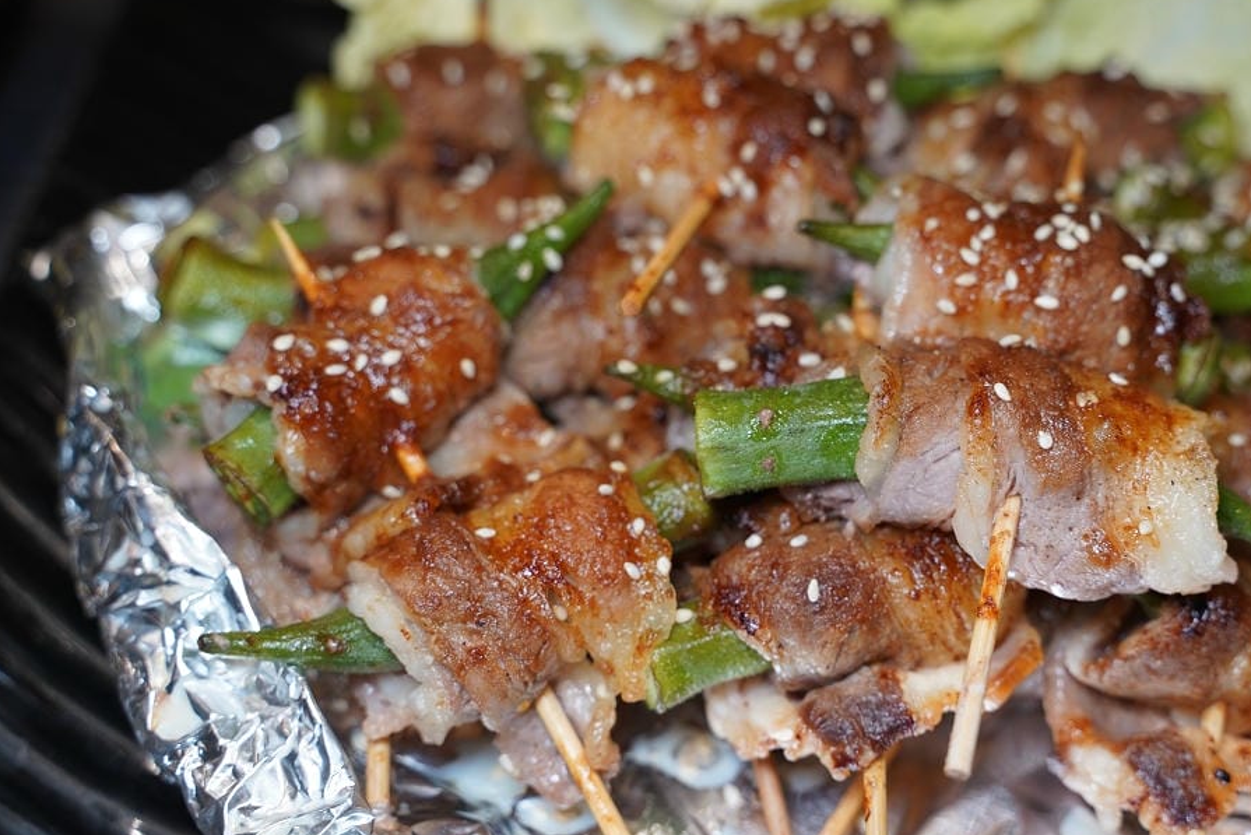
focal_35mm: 59
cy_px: 473
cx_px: 802
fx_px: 2050
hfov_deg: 33.7
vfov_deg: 23.0
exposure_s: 1/60
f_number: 4
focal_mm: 44
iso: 320
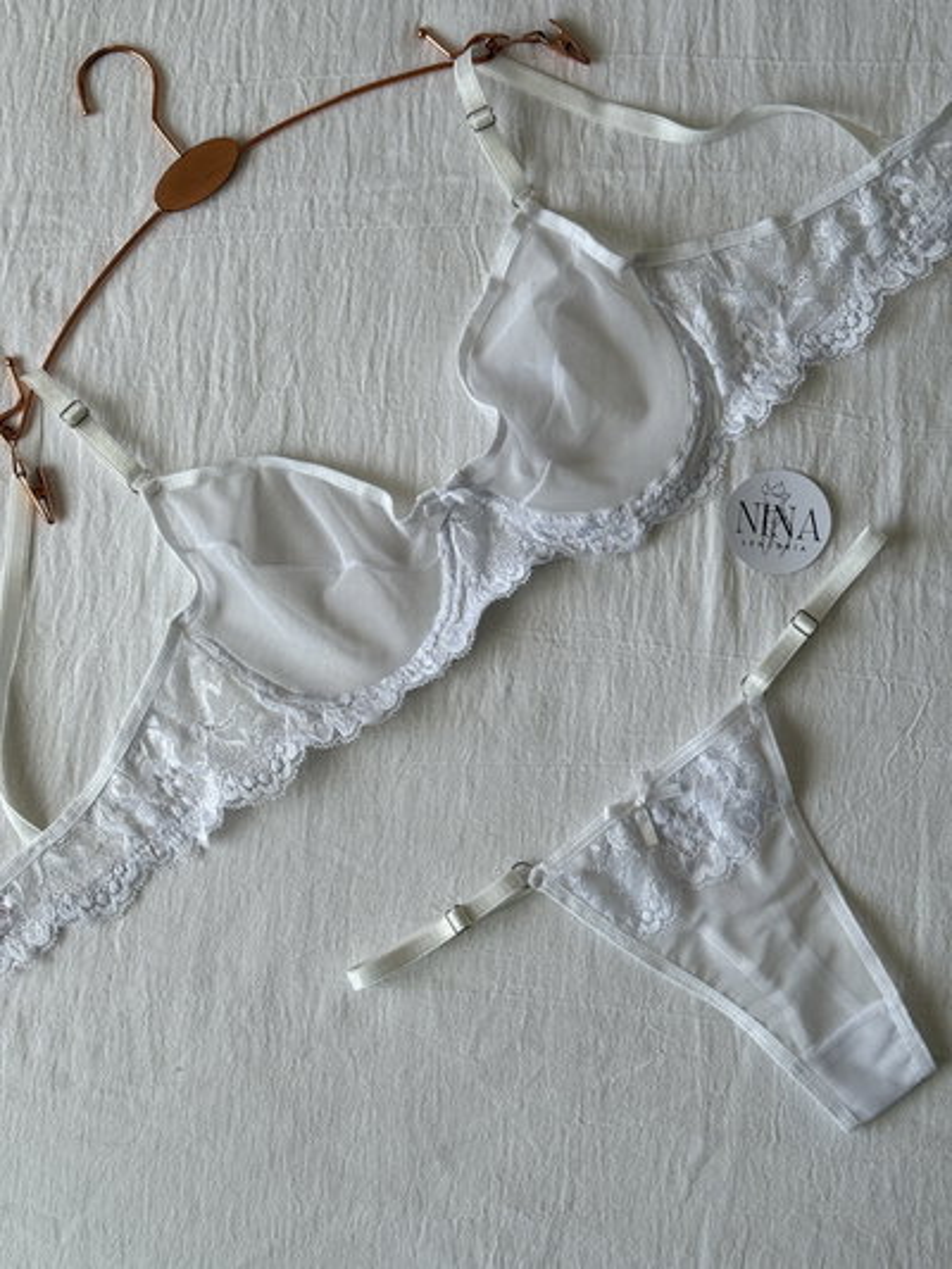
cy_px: 634
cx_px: 476
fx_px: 1759
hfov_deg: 30.3
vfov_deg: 39.6
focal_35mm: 48
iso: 100
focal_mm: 6.76
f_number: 1.78
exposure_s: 1/121
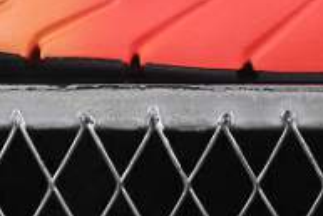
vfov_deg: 4.8
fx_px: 2541
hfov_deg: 7.3
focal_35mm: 283
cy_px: -166
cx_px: 248
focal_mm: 50
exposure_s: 1/80
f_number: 8
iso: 160
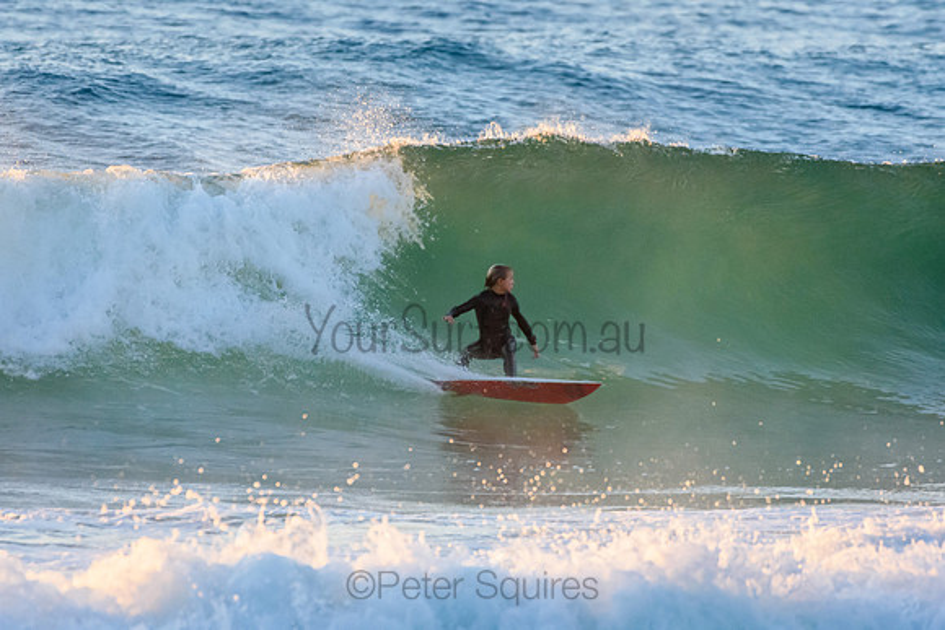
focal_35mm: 750
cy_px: 315
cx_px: 472
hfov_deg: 2.7
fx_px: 19691
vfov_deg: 1.8
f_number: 5.6
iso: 2500
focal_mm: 500
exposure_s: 1/1600
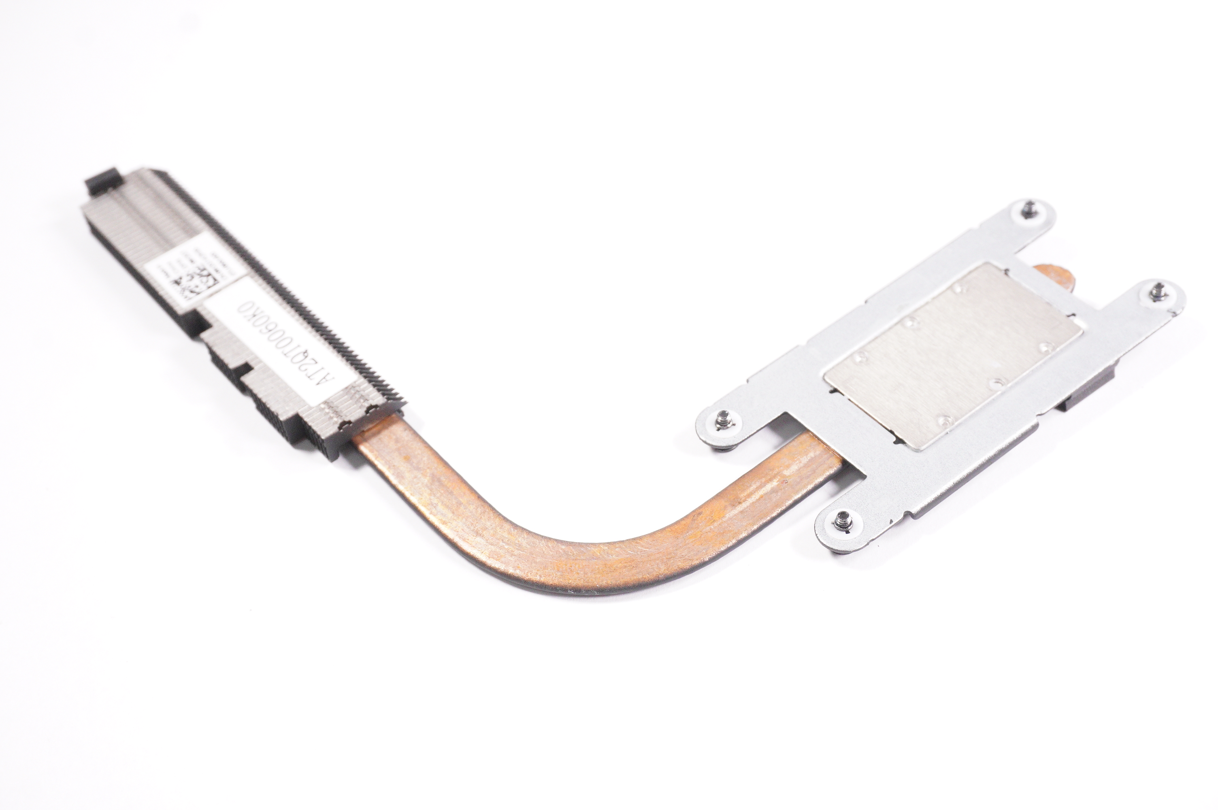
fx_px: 1673
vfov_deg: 27.2
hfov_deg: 40.0
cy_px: 405
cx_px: 609
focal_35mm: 50
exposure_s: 1/250
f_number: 9
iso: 2500
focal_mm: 33
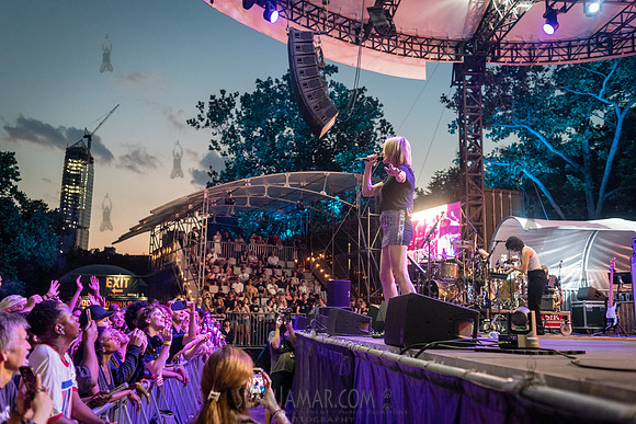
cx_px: 318
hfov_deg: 54.4
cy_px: 212
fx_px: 618
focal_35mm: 35
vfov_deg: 37.9
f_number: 3.2
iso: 6400
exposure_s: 1/200
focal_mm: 35
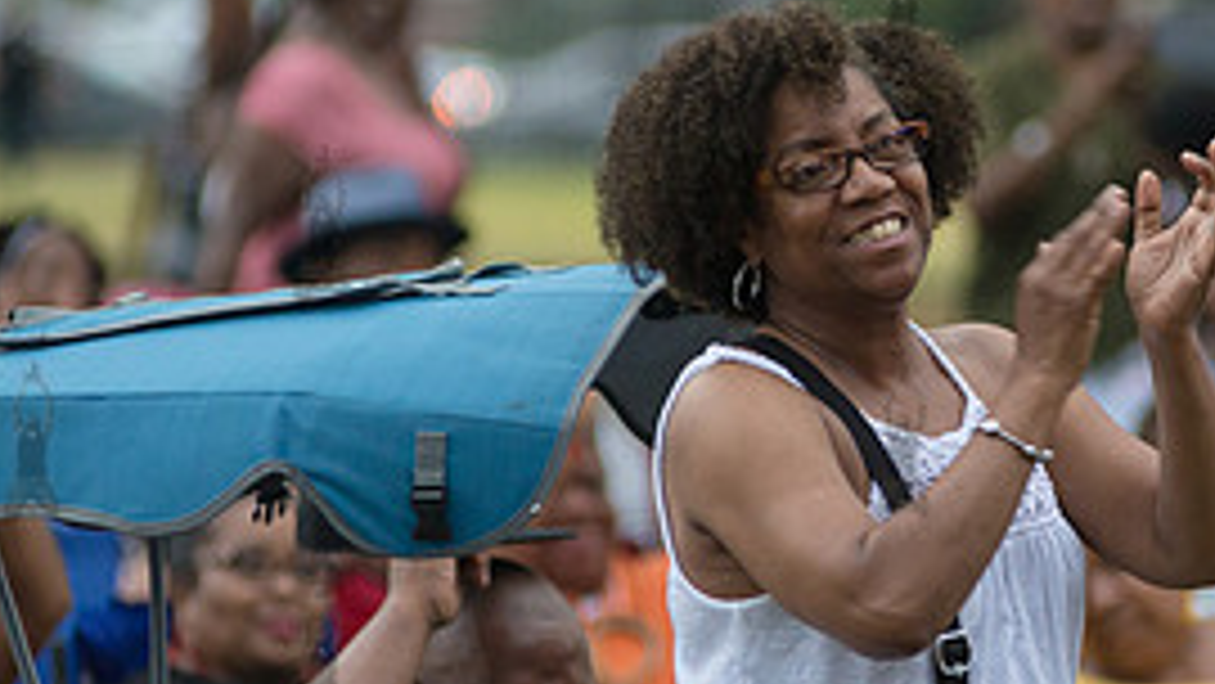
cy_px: 439
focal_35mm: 383
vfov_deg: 3.2
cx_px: 900
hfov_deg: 5.6
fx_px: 12342
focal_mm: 170
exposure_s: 1/160
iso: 2000
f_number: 3.5
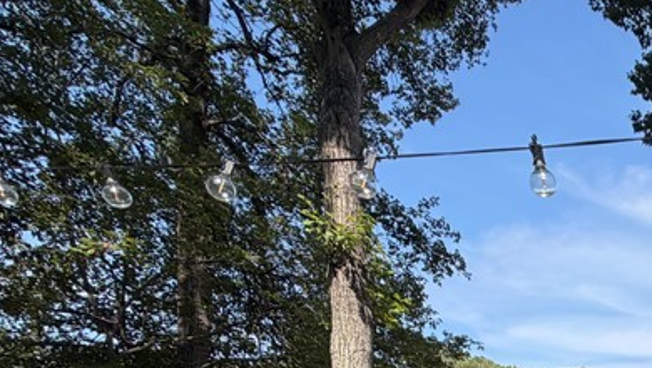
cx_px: 806
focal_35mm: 40
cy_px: 535
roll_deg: +0.7
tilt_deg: -2.5
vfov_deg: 24.1
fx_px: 692
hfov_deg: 36.8
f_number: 2.2
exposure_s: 1/770
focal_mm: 2.22
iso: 32
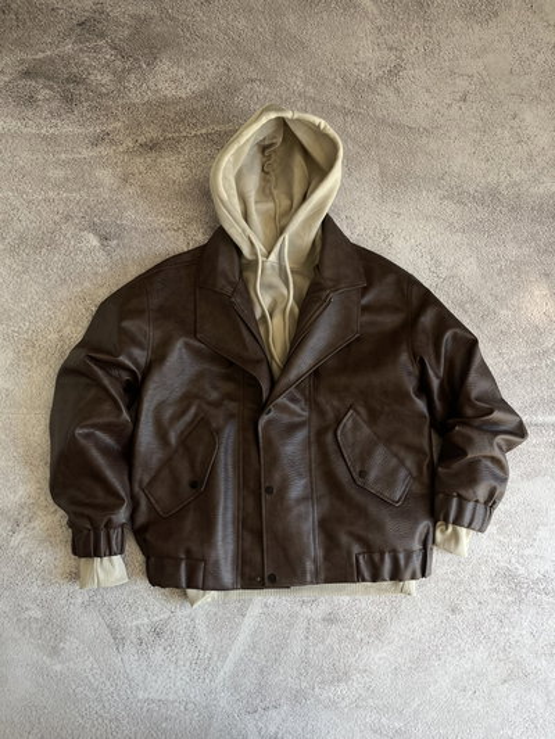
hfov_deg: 53.1
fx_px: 556
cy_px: 370
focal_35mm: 26
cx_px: 278
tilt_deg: -82.5
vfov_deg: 67.3
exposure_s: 1/132
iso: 32
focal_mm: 5.1
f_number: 1.6
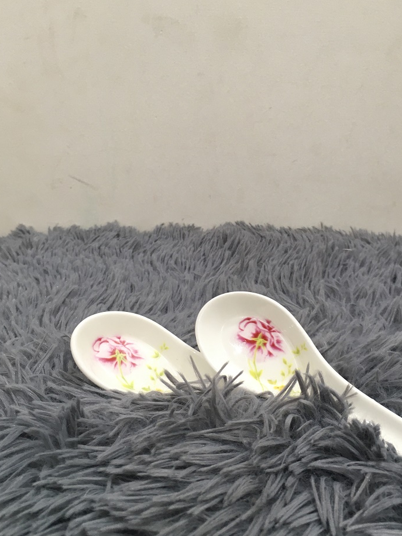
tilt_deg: -15.9
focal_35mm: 38
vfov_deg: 49.0
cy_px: 263
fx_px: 588
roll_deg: +0.0
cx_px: 248
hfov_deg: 37.5
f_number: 2.2
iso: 80
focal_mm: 4.15
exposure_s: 1/33
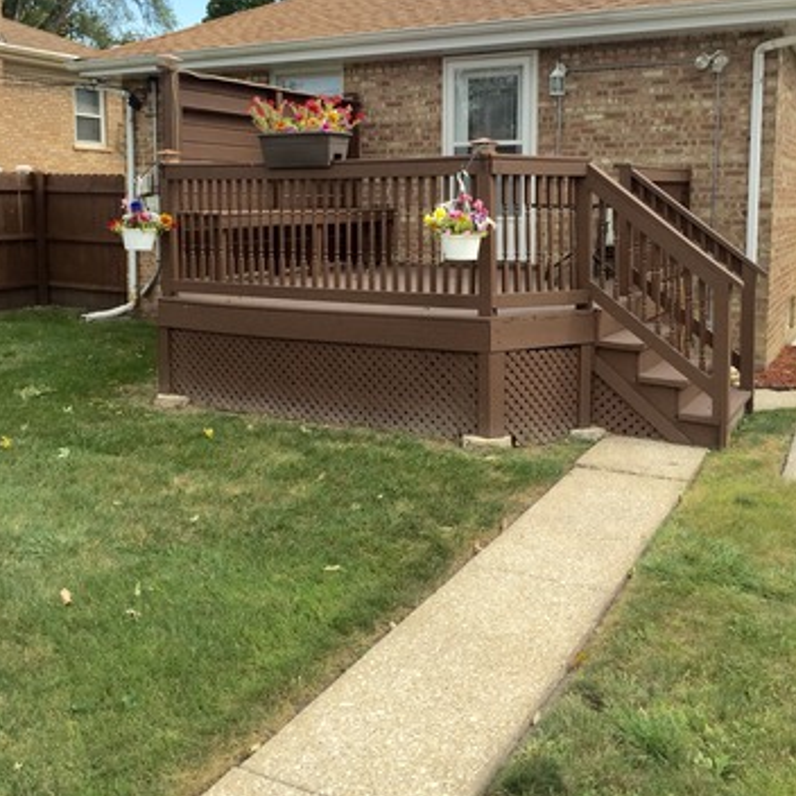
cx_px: 391
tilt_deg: -7.1
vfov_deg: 46.7
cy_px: 285
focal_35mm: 35
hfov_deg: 47.2
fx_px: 911
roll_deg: -0.6
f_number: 2.2
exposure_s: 1/1014
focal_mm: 4.15
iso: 32
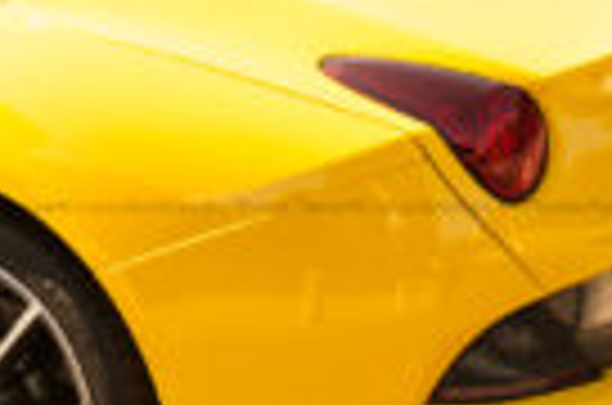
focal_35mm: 192
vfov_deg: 7.1
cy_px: 254
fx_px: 3256
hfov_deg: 10.7
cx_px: 36
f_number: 2.8
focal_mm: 34
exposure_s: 1/8000
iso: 800
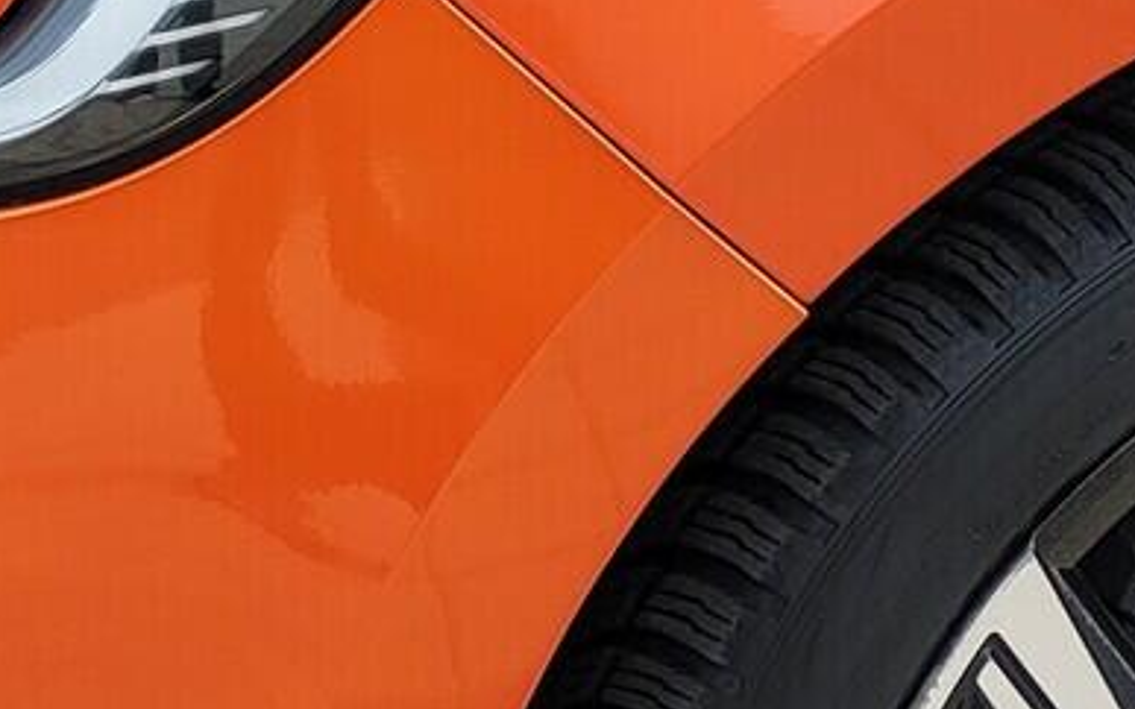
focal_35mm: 300
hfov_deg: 7.0
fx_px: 9281
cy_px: 114
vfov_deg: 4.4
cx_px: -158
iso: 25
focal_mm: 7.12
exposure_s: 1/538
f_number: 2.4
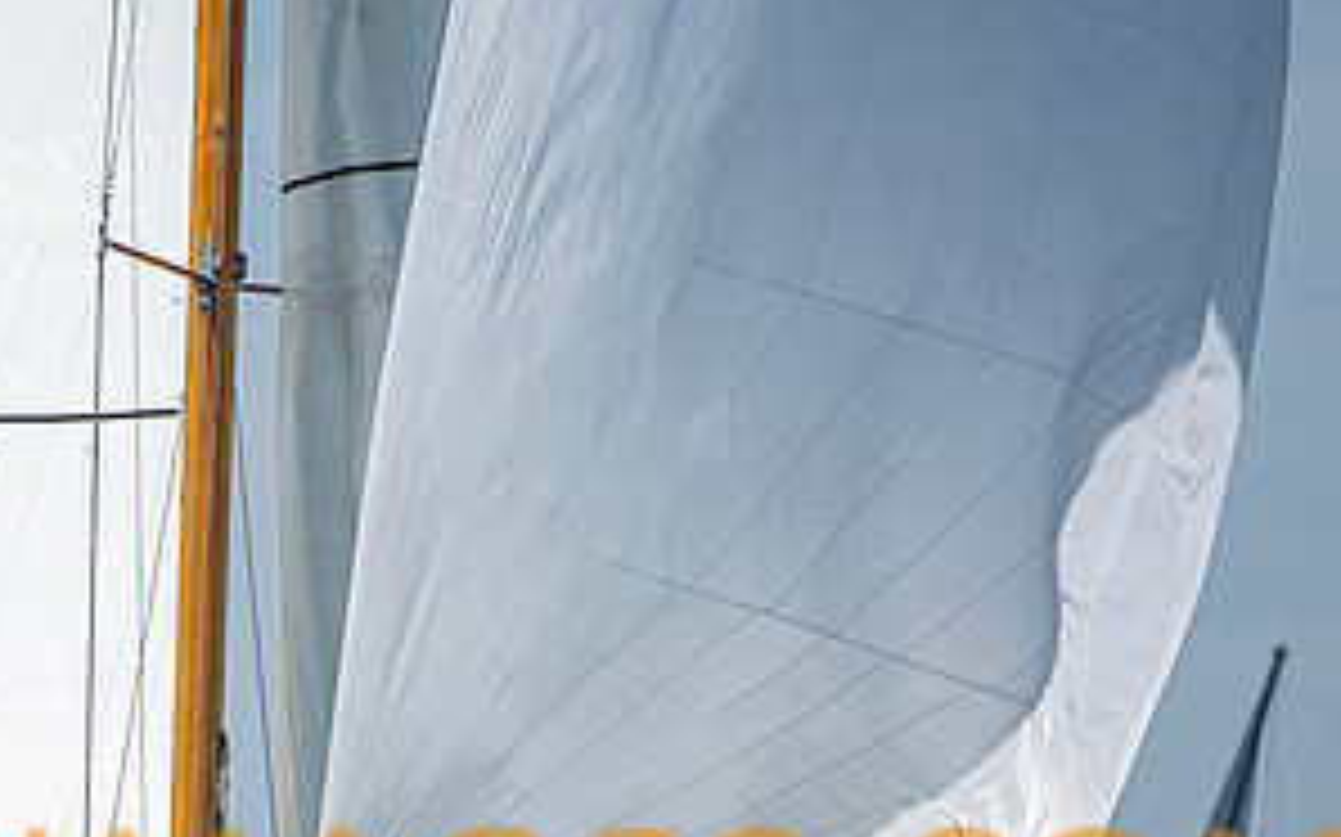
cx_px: 54
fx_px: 43474
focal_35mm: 1190
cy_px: 862
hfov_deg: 1.8
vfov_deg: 1.1
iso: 400
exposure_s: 1/5000
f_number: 5
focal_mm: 400
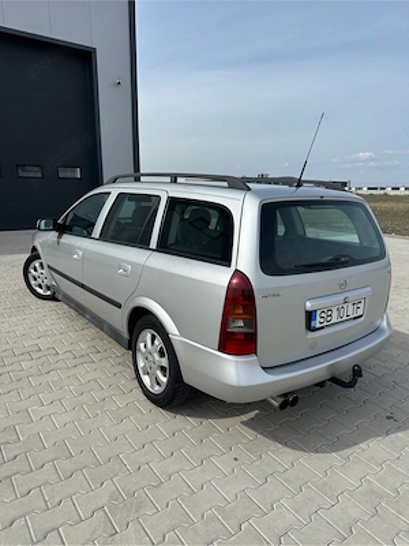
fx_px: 378
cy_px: 273
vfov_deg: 71.6
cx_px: 204
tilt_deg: -10.4
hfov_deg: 56.8
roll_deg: -0.5
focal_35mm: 24
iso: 80
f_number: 1.78
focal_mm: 6.86
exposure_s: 1/6623
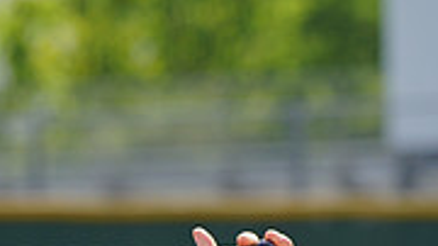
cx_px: -173
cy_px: 351
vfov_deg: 1.7
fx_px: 8055
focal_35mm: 694
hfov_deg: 3.1
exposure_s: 1/250
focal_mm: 206
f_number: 8
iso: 100
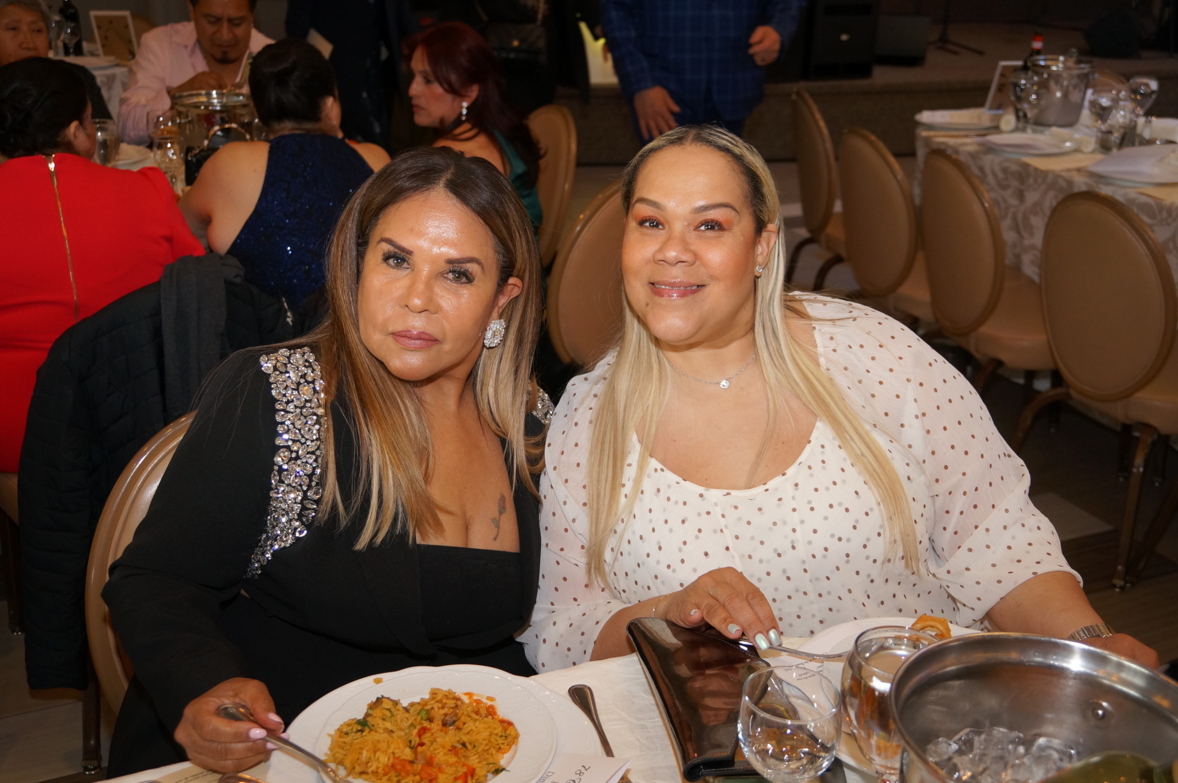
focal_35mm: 36
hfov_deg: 53.2
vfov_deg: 36.8
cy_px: 392
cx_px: 589
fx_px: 1177
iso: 800
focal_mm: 24
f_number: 4
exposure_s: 1/60
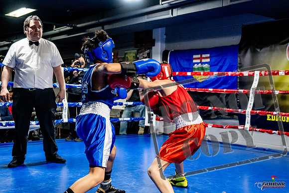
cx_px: 144
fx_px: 385
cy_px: 96
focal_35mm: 48
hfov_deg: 41.1
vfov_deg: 28.1
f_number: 2.8
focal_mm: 32
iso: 5000
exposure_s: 1/800
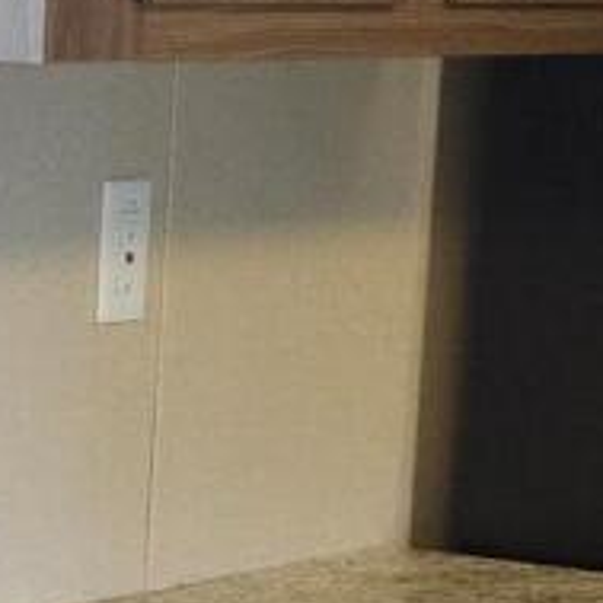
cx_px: -456
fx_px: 4237
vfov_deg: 8.0
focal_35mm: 215
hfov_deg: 7.9
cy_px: 820
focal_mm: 5.4
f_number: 1.8
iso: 500
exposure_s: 1/120
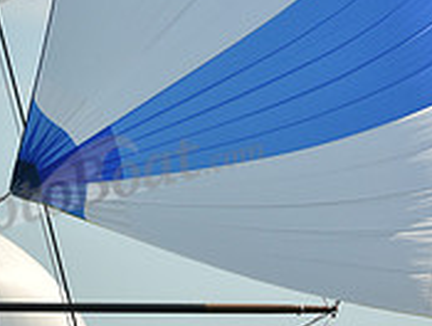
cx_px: -210
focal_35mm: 636
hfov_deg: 3.1
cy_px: 349
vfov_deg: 2.3
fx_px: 7953
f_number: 7.1
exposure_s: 1/1000
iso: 250
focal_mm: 200
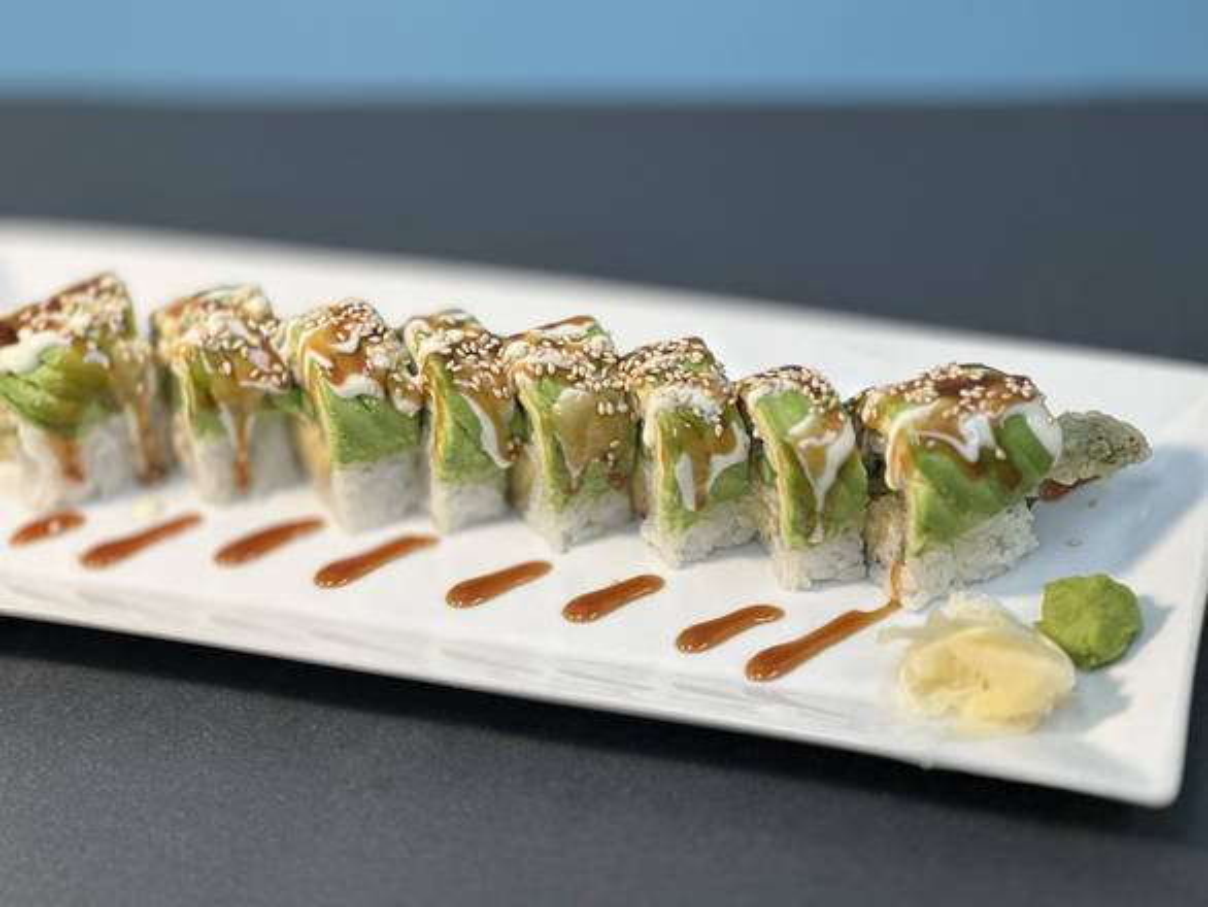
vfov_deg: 19.2
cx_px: 604
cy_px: 454
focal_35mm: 77
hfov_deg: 25.3
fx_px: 2688
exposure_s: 1/120
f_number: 2.8
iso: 100
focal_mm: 9
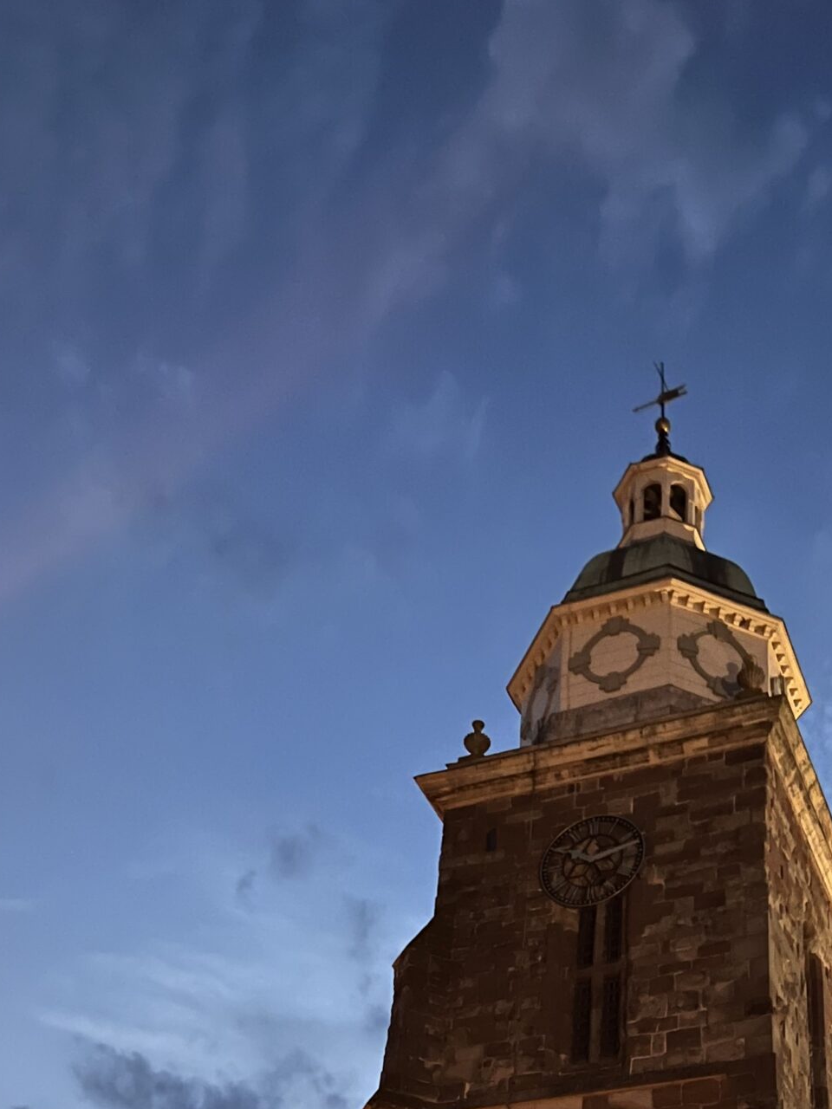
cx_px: 598
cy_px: 1074
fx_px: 1666
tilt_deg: +31.8
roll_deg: -2.8
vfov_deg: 34.0
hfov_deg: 27.7
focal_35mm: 52
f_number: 1.5
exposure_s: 1/17
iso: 800
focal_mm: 5.7
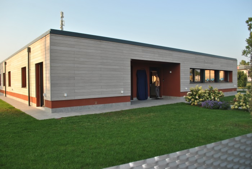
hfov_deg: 67.3
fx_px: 189
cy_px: 84
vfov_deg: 48.1
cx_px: 126
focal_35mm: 27
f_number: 5
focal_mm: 18
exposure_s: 1/200
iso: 100
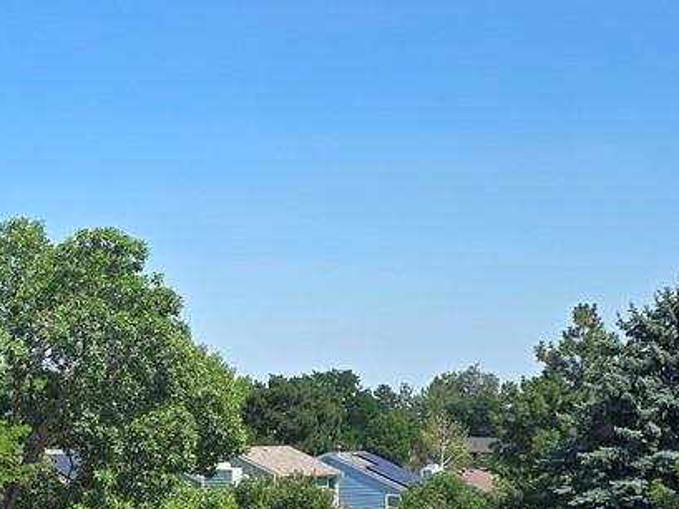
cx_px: -193
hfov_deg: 20.0
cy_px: 557
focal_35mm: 90
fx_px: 1766
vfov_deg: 16.0
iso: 12
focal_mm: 6.3
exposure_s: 1/338
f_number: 1.7
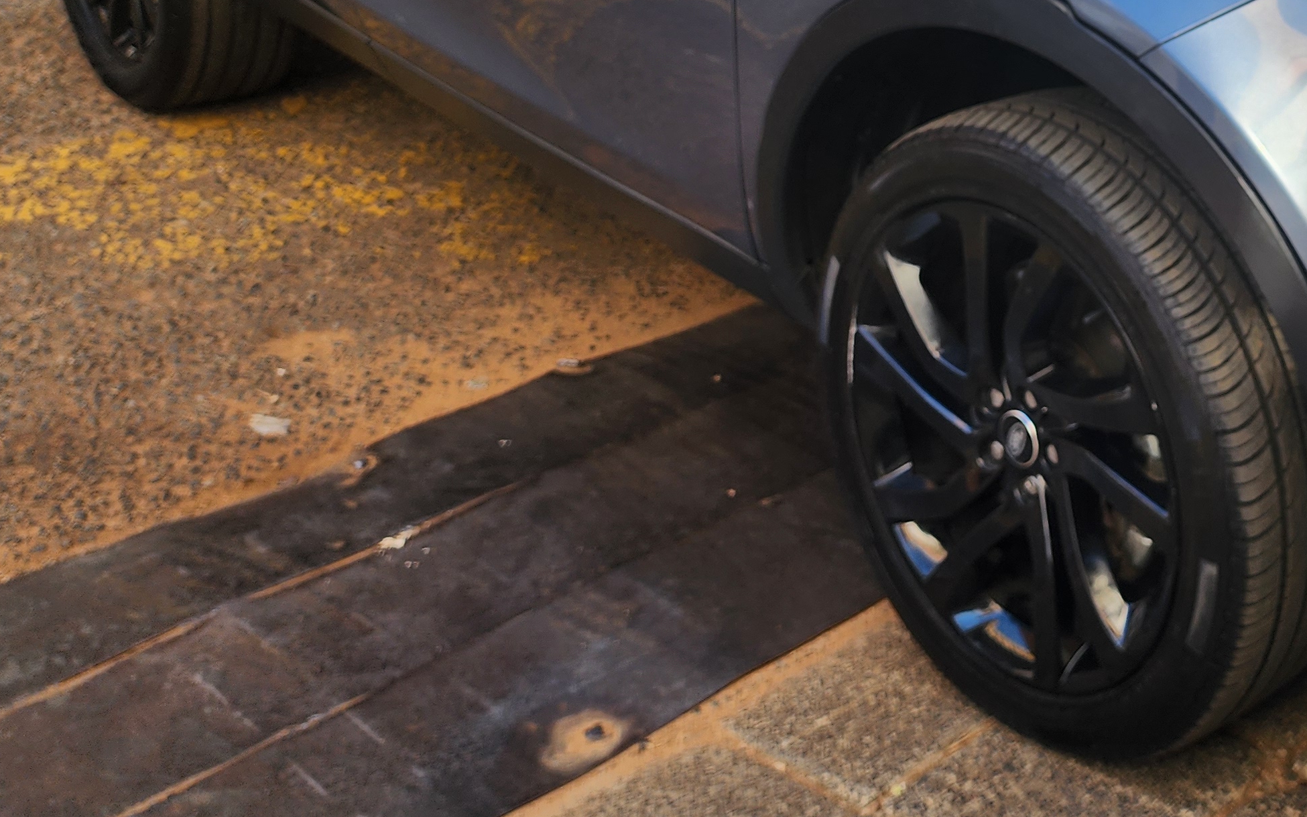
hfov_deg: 37.2
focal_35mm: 50
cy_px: 15
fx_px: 1781
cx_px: 1224
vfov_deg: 24.7
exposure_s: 1/180
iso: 32
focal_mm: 6.4
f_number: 1.8
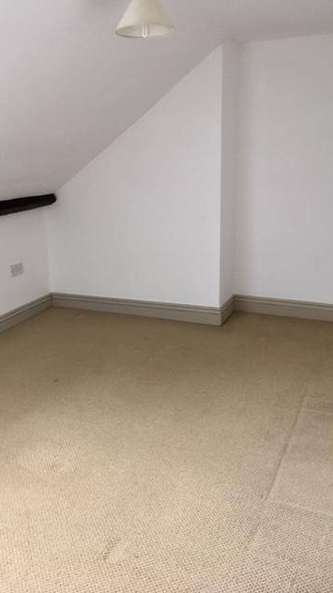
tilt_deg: -14.4
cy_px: 295
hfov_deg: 36.6
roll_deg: +1.9
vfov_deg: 61.0
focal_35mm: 32
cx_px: 148
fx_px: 503
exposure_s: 1/33
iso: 160
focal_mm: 4.15
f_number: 2.2
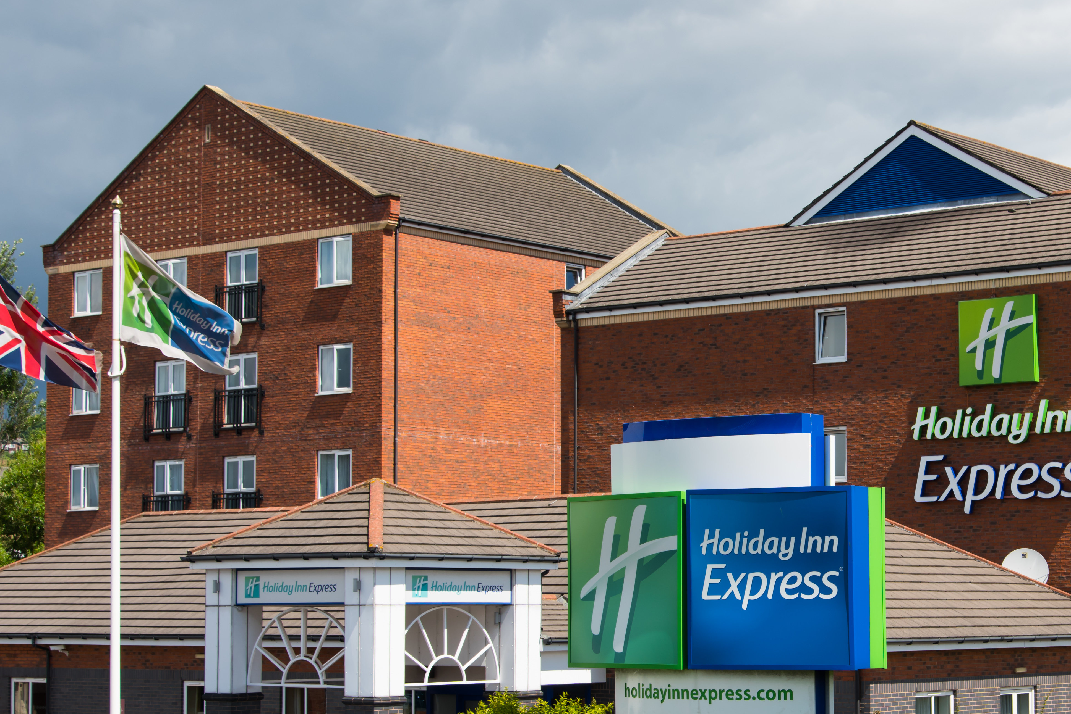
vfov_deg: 17.9
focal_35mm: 76
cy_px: 443
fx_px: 2261
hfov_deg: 26.4
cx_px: 785
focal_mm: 40
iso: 100
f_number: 8
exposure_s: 1/200
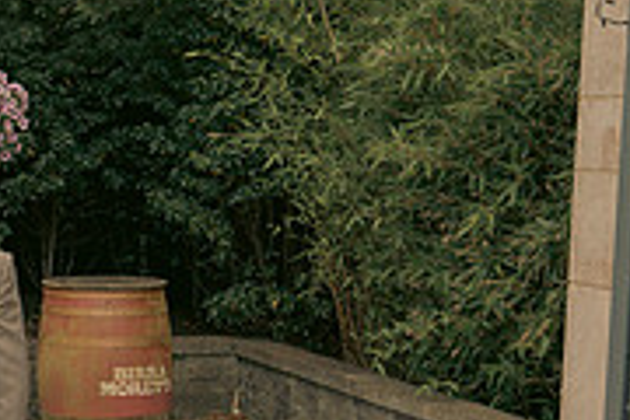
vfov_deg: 15.7
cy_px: 236
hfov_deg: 19.7
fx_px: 1522
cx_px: -364
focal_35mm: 87
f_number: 5.6
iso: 125
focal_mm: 27
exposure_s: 1/160
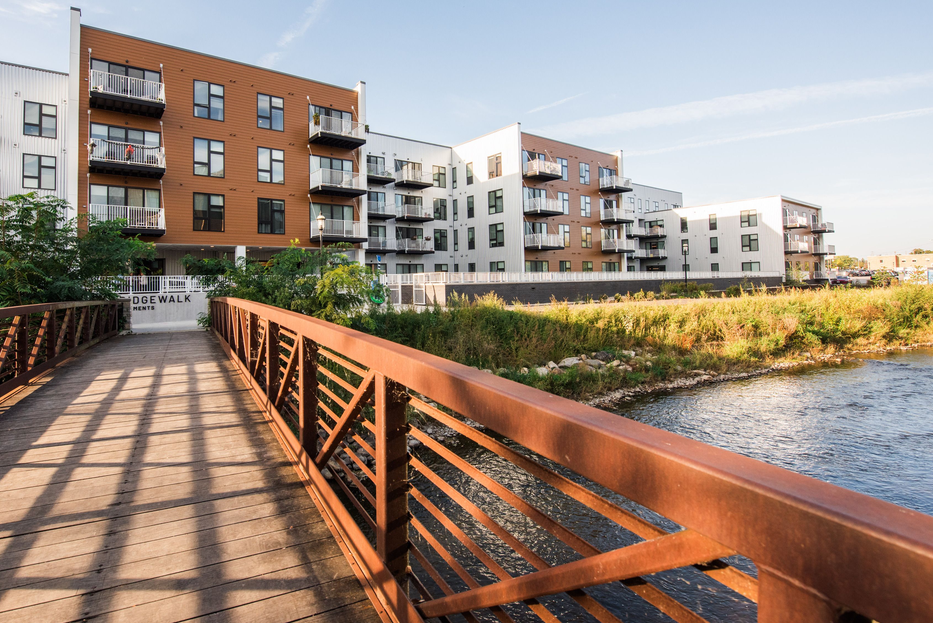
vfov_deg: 70.1
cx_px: 371
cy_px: 266
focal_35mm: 17
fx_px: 441
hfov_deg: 92.0
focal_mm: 14
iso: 400
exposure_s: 1/500
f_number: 7.1
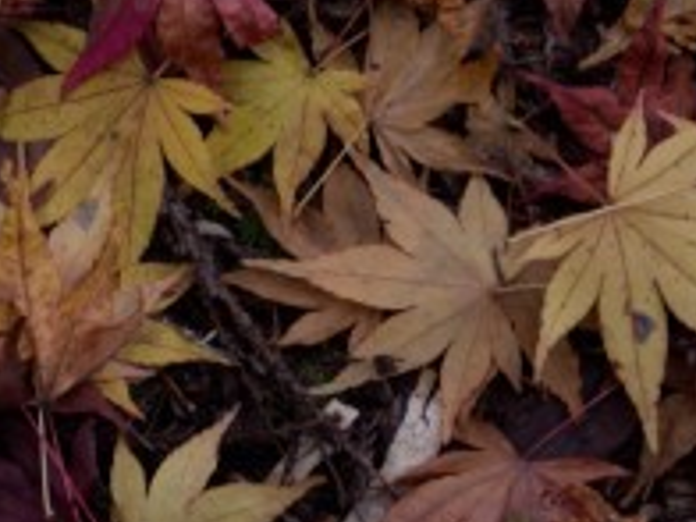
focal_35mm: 428
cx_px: -945
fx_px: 8606
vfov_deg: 3.5
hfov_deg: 4.5
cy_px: 323
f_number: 4
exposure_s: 1/80
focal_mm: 35
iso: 200
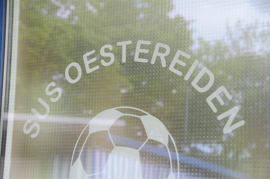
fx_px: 697
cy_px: 90
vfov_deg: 14.7
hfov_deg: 21.9
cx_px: 135
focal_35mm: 93
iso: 400
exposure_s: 1/160
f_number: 5.6
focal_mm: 62
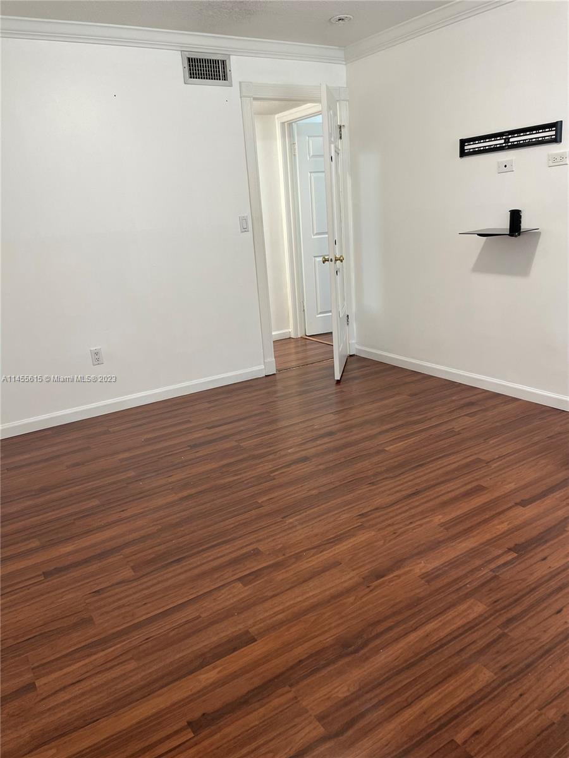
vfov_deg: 67.3
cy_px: 379
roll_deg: +4.2
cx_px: 284
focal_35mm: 26
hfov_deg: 53.1
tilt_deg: -15.2
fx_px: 570
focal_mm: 4.2
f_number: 1.6
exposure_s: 1/60
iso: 100
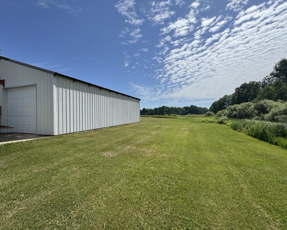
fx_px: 127
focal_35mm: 15
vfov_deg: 84.0
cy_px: 116
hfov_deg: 96.8
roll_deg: +1.1
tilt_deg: +0.2
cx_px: 147
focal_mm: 2.22
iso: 40
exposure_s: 1/3906
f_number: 2.2
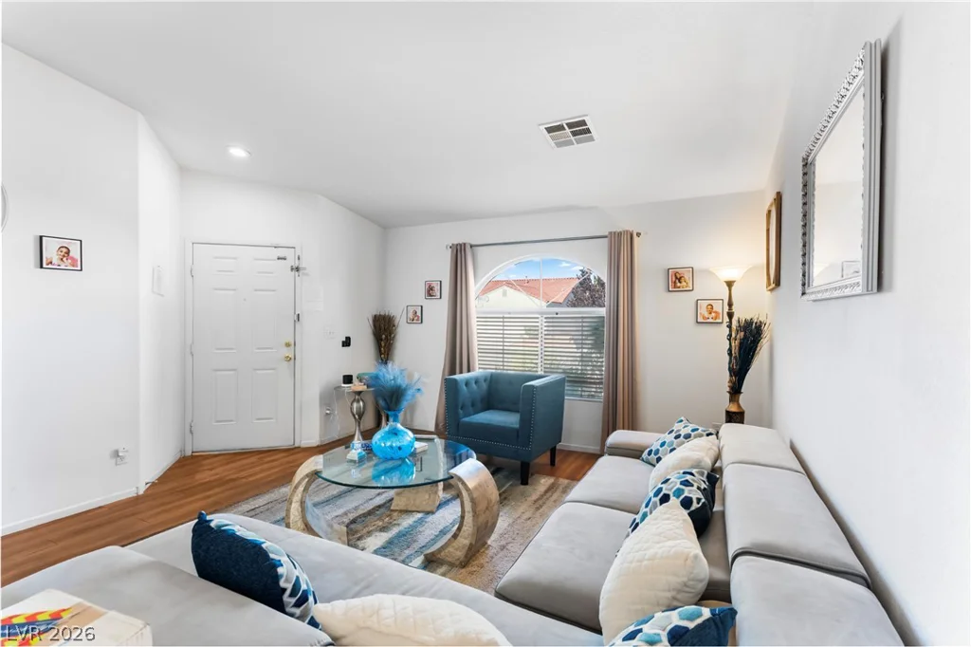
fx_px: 458
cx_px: 486
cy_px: 324
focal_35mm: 17
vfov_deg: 70.4
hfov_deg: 93.3
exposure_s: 1/1.67
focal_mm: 17
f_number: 8
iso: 400
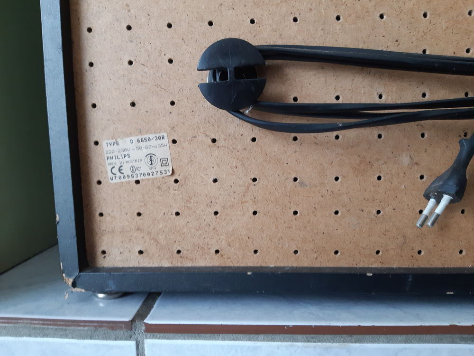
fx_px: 356
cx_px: 237
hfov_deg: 67.3
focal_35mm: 26
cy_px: 178
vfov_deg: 53.1
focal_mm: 3.93
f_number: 1.7
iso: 200
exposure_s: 1/33
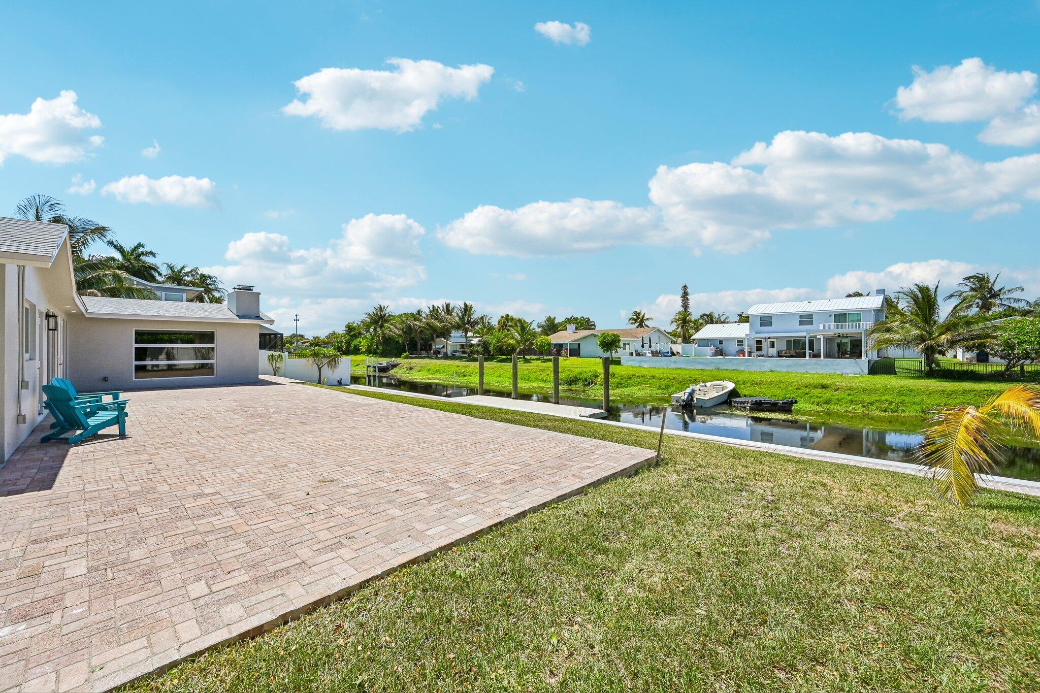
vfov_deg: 81.2
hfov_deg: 104.3
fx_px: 404
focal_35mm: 14
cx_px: 520
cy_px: 346
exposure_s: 1/6400
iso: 1000
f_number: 8
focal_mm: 14
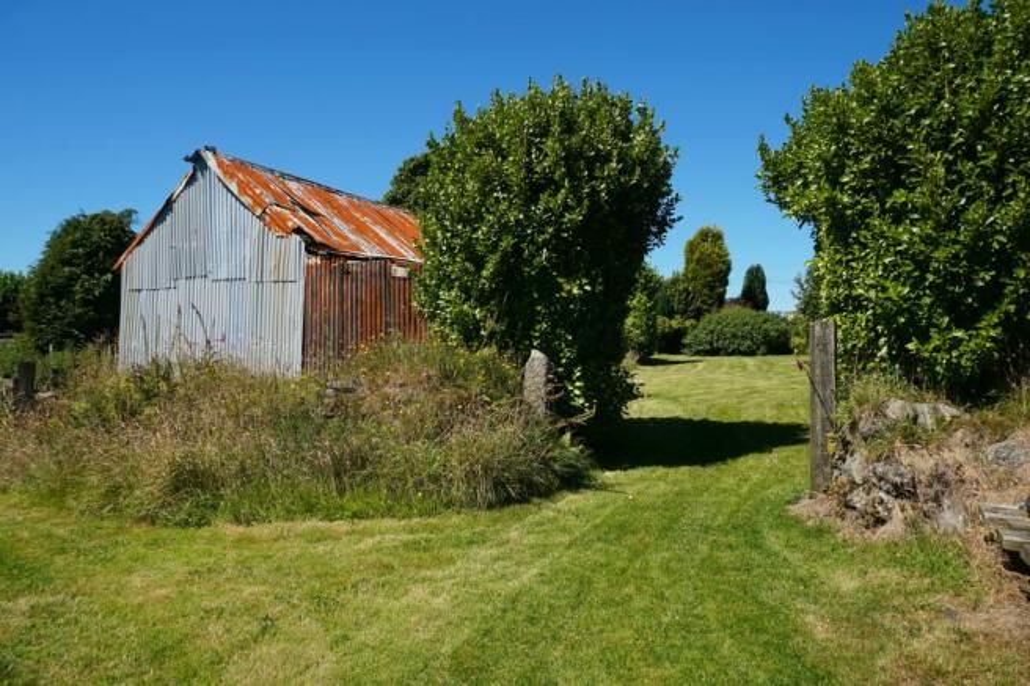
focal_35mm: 24
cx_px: 515
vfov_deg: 53.1
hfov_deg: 73.8
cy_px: 343
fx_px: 686
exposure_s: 1/250
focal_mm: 16
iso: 100
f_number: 8
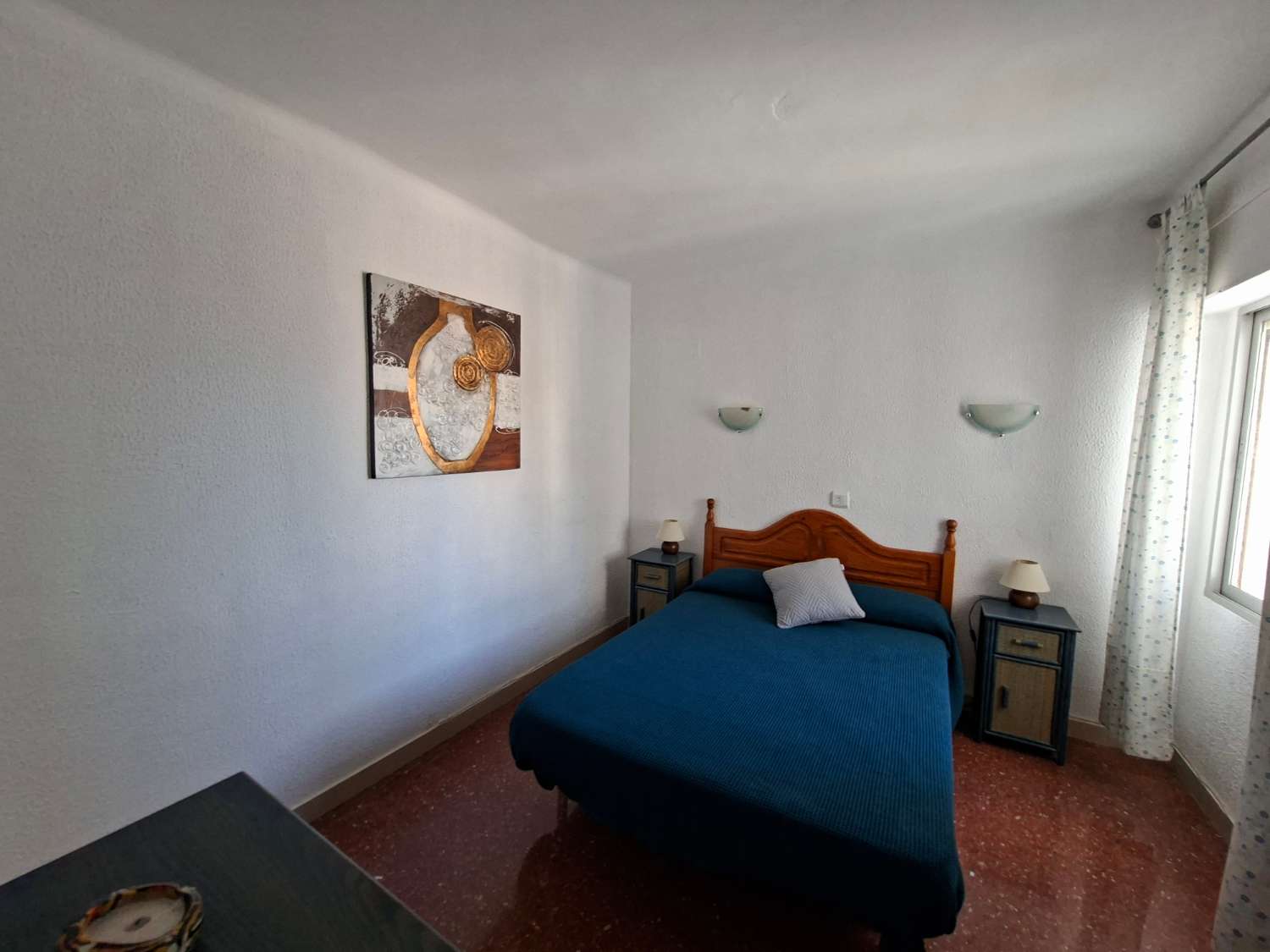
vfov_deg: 89.9
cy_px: 476
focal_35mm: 13
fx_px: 477
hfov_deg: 106.2
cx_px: 635
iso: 64
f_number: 2.2
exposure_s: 1/40
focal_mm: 1.74
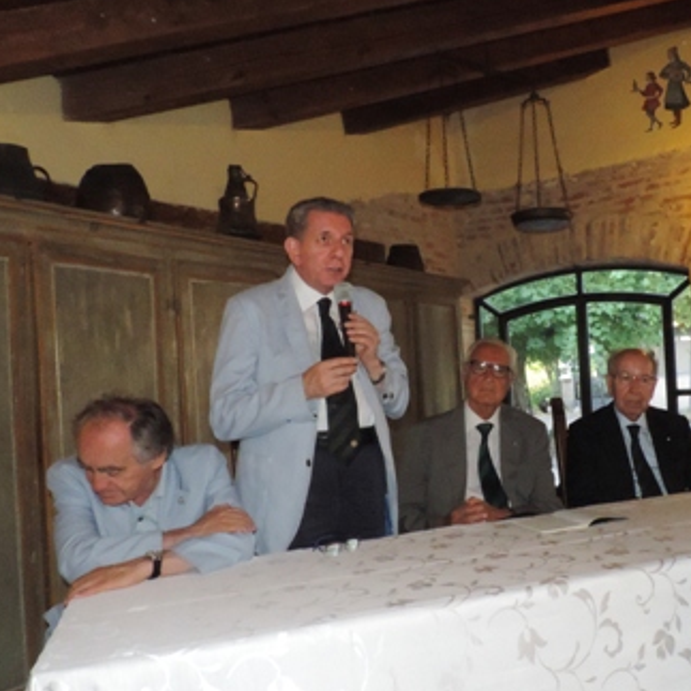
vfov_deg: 47.2
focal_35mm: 35
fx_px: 790
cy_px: 379
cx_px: 506
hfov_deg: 45.8
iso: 1600
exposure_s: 1/30
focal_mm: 4.3
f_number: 7.4
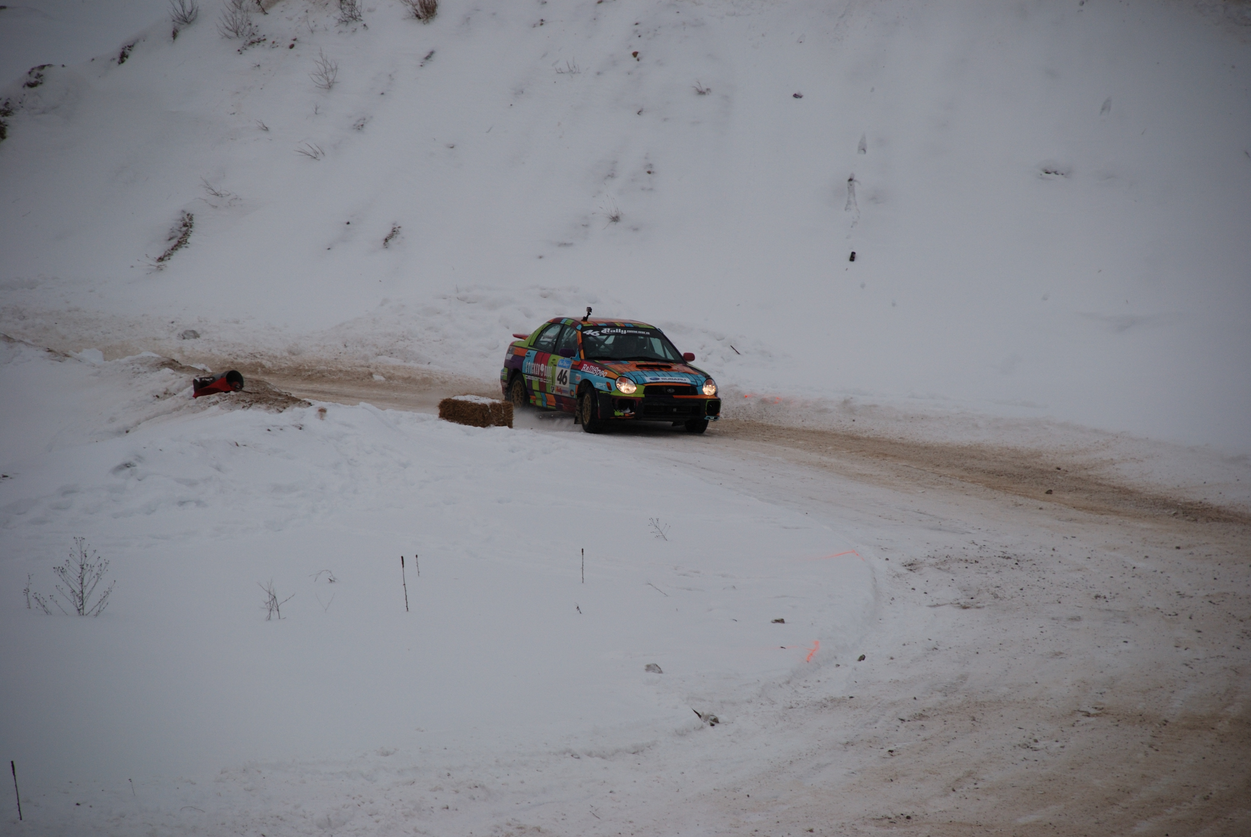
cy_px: 418
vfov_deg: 6.8
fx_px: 7045
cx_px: 626
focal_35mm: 202
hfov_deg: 10.1
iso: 200
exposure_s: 1/800
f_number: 5.6
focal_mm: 135
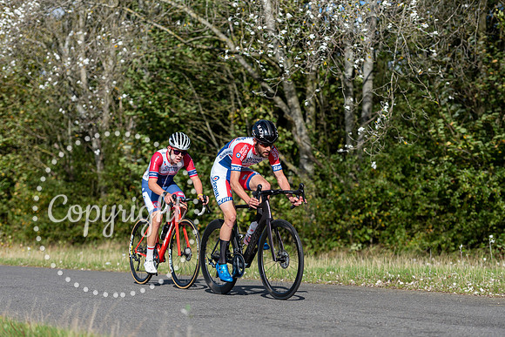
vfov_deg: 13.0
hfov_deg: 19.5
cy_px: 168
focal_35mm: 105
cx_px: 252
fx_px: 1473
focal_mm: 105
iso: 160
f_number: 3.2
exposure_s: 1/2000
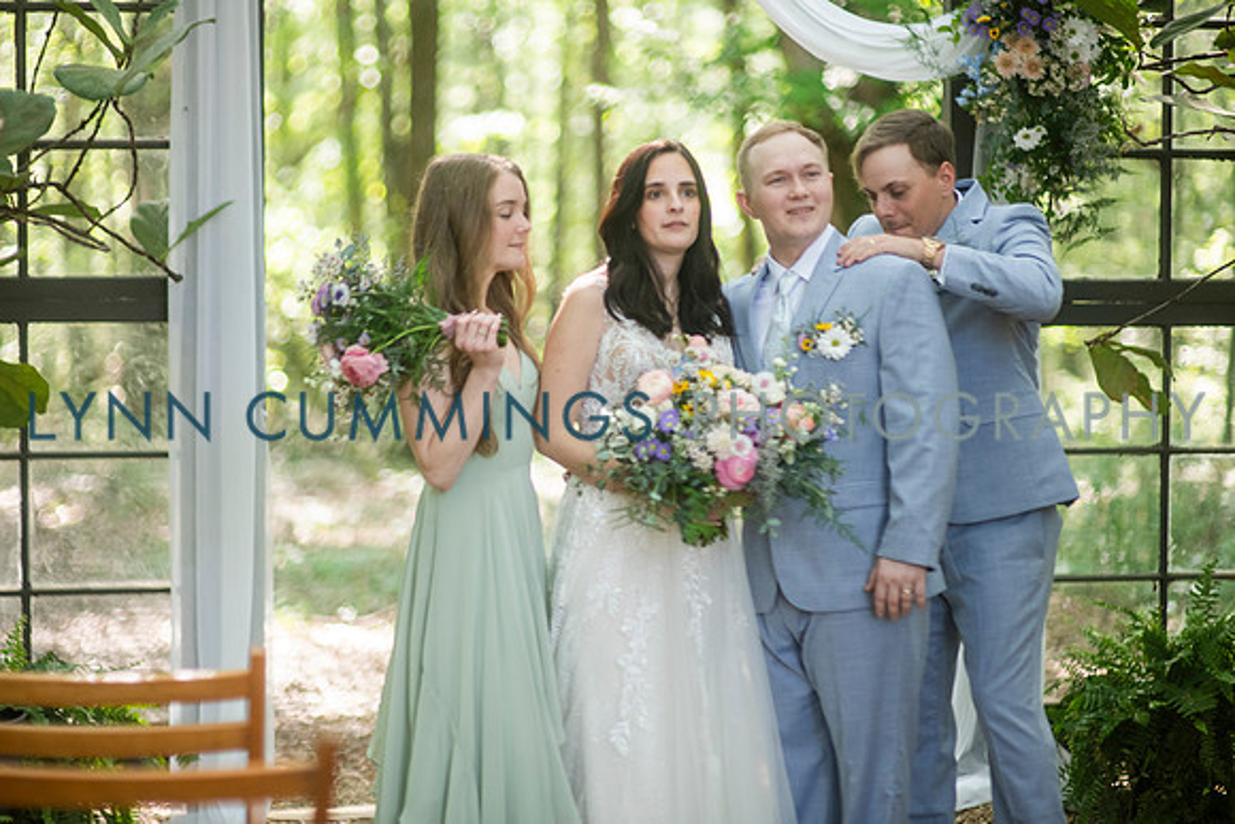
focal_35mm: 89
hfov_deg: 22.9
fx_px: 3043
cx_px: 616
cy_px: 395
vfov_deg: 15.4
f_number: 1.6
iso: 500
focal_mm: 85
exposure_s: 1/640
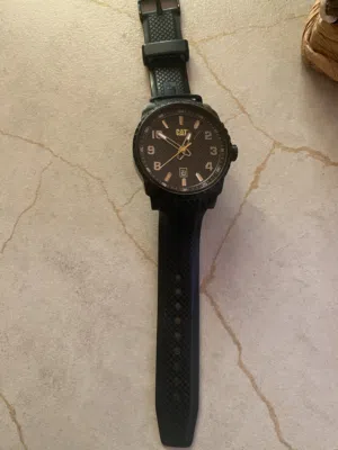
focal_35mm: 26
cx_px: 169
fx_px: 338
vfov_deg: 67.3
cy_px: 225
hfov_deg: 53.1
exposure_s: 1/60
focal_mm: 4.25
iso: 400
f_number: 1.8
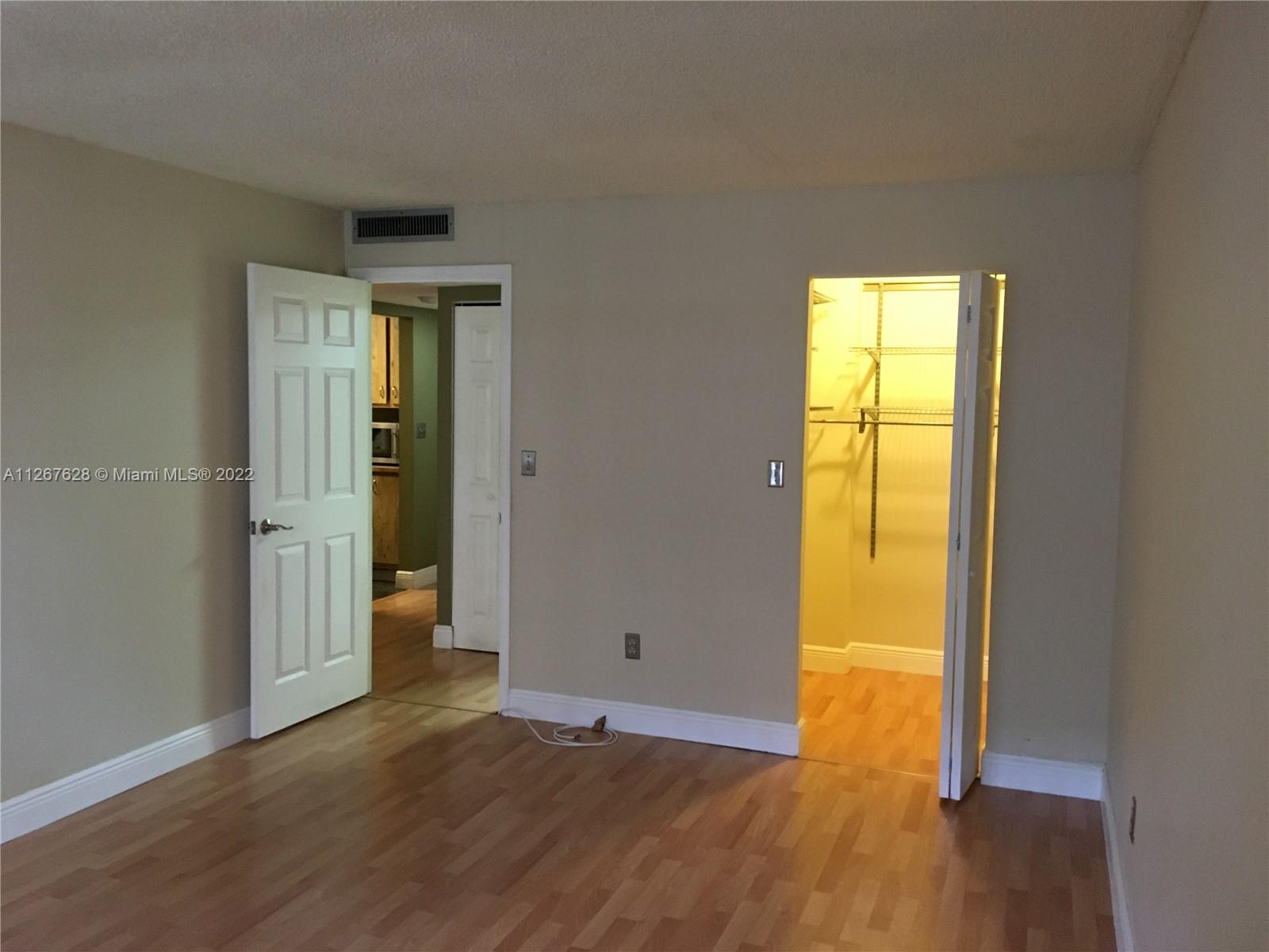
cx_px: 634
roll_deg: +0.1
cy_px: 476
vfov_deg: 48.2
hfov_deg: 61.7
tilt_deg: -4.1
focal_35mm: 29
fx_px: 1063
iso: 200
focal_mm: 4.15
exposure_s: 1/20
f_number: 2.2
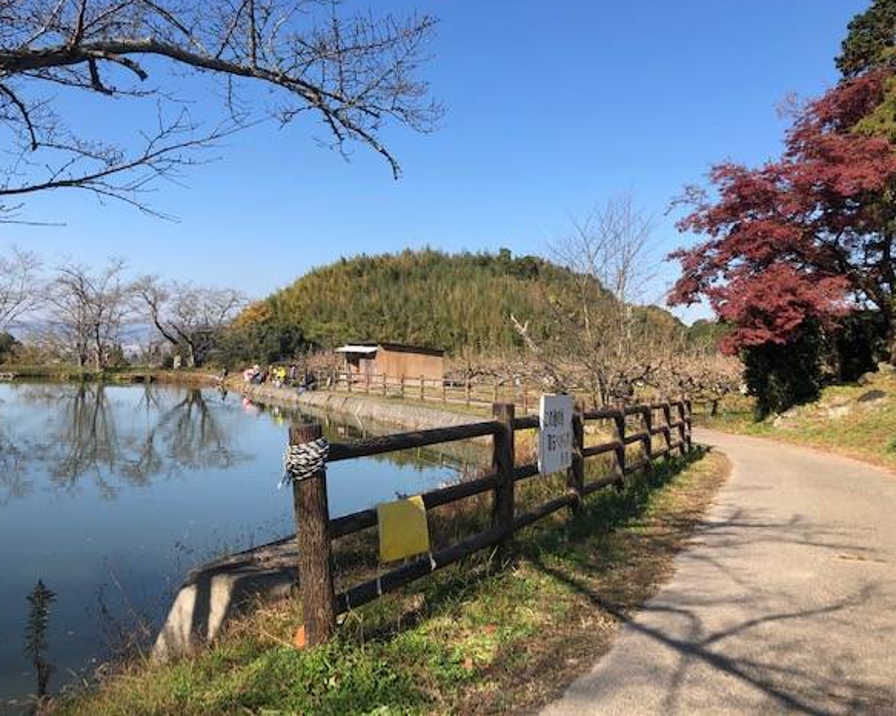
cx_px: 452
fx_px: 795
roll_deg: -1.2
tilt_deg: +0.3
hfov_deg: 58.8
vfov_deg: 48.5
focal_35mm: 30
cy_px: 349
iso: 20
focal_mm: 3.99
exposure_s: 1/1600
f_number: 1.8
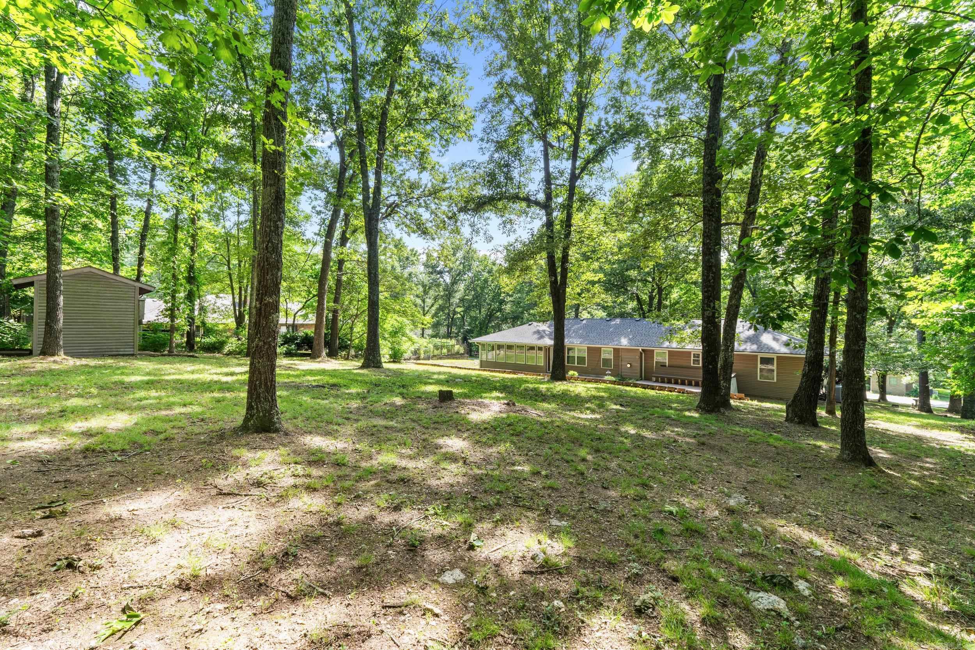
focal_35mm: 15
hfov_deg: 100.4
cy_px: 325
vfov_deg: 77.3
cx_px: 488
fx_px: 406
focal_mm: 10
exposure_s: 1/80
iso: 200
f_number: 9
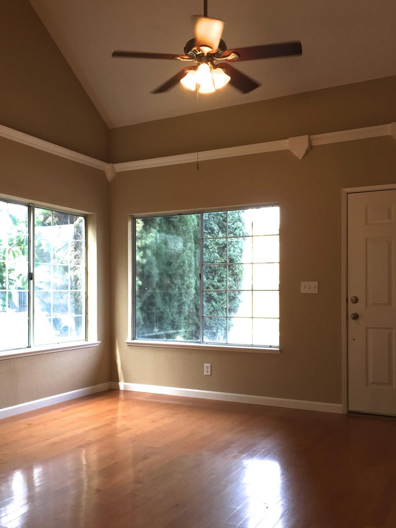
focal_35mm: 35
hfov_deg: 40.5
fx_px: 534
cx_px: 158
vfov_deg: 52.5
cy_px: 296
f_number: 2.2
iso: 32
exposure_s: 1/120
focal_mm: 4.15
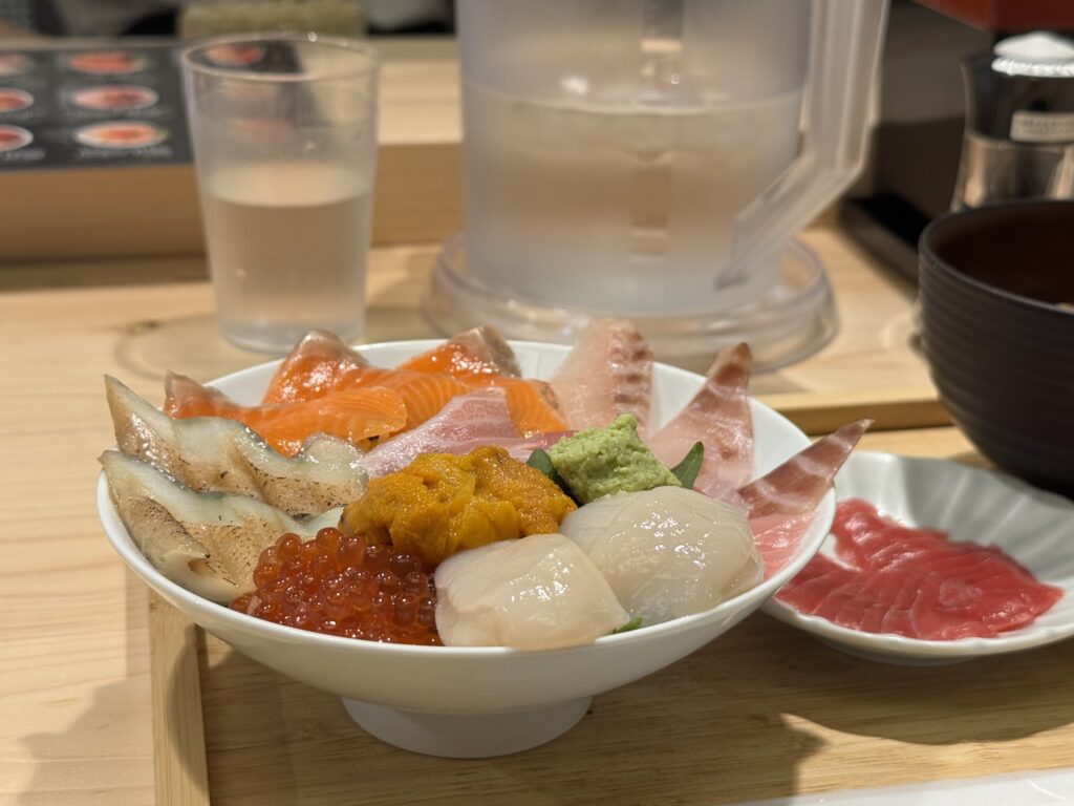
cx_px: 537
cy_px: 403
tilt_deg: -22.5
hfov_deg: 39.7
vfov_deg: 30.3
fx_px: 1489
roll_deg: +2.0
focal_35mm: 48
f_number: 1.78
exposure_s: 1/120
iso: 50
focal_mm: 6.76
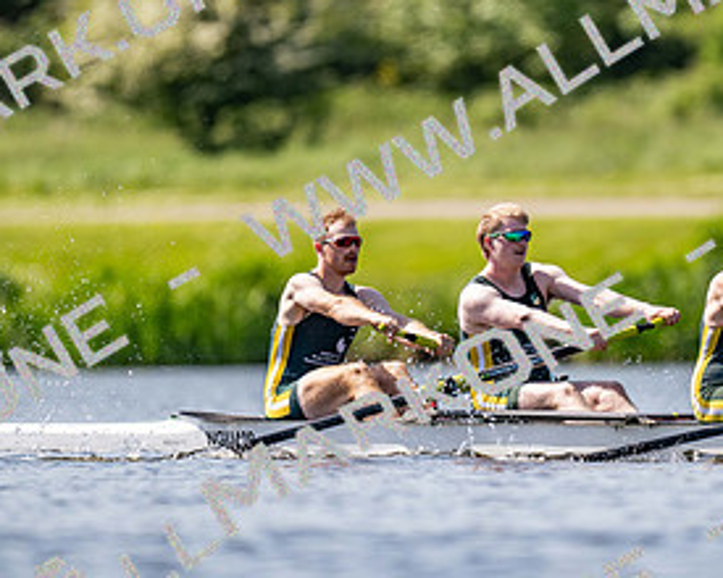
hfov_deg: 1.6
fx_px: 25378
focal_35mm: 1186
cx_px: 565
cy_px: 265
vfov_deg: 1.3
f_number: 4
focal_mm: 600
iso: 320
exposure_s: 1/2500
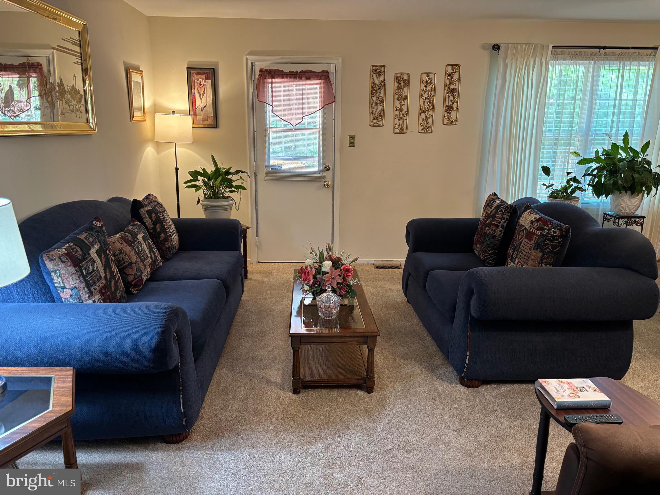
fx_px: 496
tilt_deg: -13.7
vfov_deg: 53.1
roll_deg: -0.3
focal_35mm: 26
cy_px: 248
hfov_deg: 67.3
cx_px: 330
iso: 200
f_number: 1.6
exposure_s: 1/60
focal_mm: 5.96
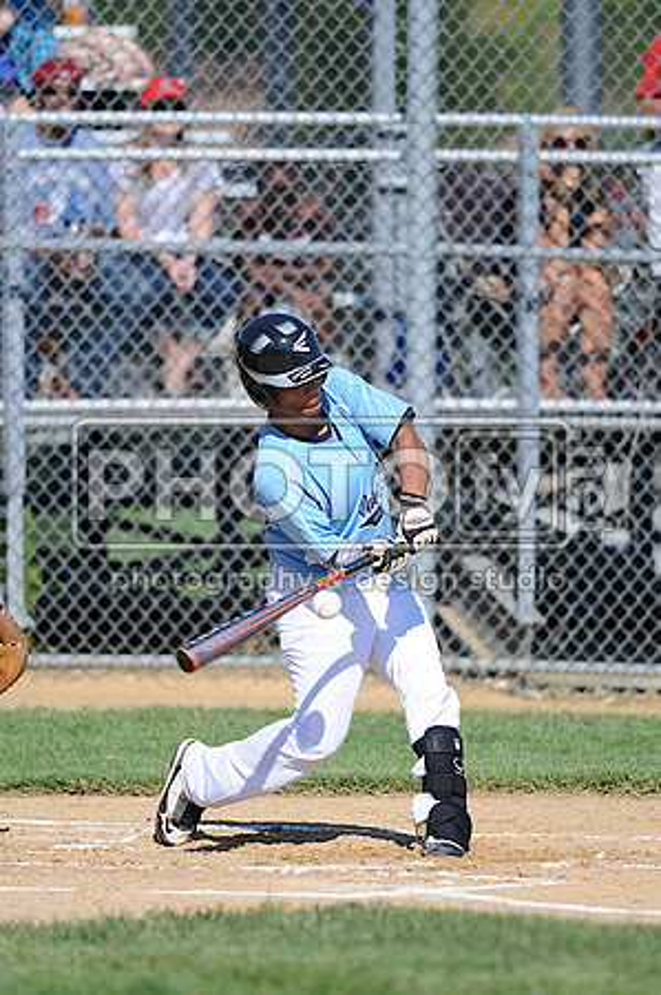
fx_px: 12421
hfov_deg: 3.0
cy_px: 498
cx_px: 330
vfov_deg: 4.6
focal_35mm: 450
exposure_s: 1/2000
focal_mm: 300
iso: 200
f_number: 4
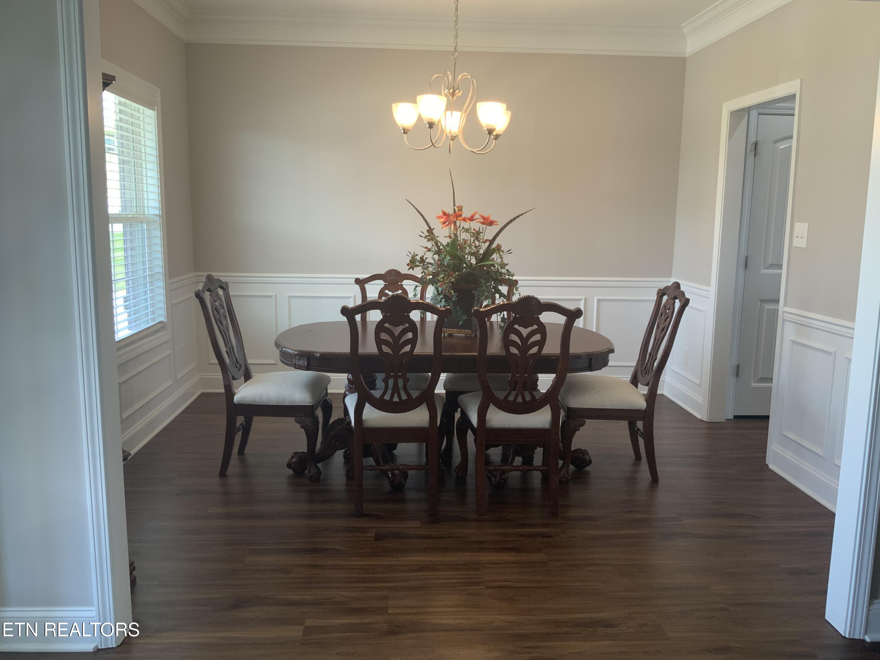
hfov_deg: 61.7
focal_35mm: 29
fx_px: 737
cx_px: 440
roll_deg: -0.8
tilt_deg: -7.8
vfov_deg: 48.2
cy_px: 330
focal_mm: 3
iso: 50
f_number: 1.8
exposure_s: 1/60
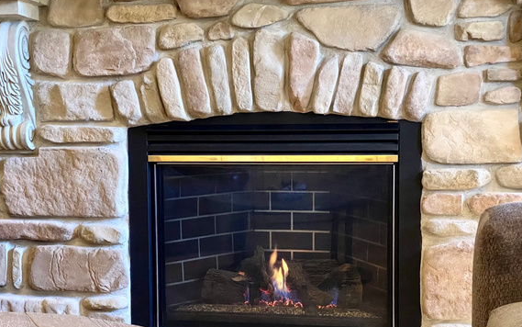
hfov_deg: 33.0
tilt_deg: -5.2
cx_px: 265
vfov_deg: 20.9
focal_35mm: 62
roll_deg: +0.1
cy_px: 216
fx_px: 882
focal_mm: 6
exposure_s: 1/60
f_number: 2
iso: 500
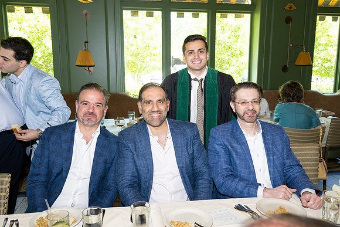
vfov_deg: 45.0
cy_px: 114
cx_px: 170
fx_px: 274
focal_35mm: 29
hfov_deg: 63.6
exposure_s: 1/80
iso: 800
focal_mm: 29
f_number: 5.6
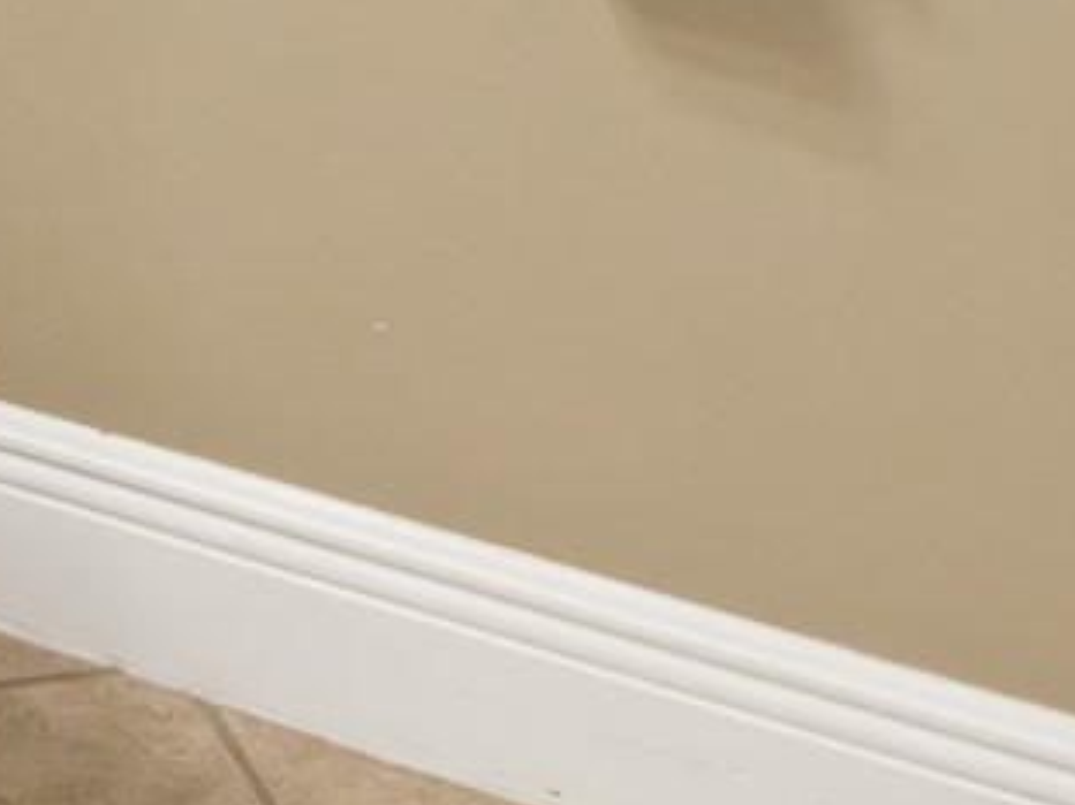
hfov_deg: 18.1
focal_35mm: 103
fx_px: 3197
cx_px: -214
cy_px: -1147
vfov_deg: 11.7
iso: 2500
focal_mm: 10
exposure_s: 1/60
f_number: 6.3
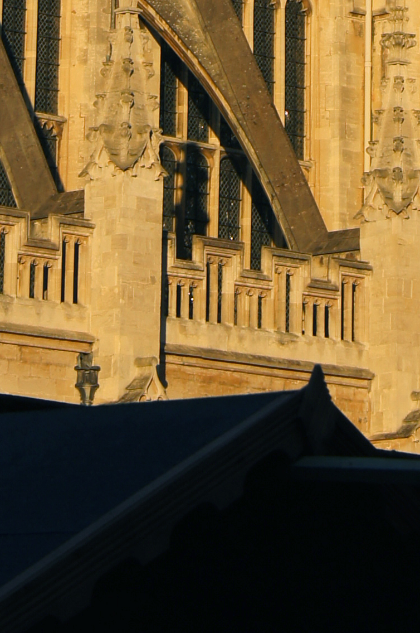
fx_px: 3985
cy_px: -442
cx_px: 407
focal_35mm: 227
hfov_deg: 6.0
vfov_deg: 8.8
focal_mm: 35
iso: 100
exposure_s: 1/320
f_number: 8
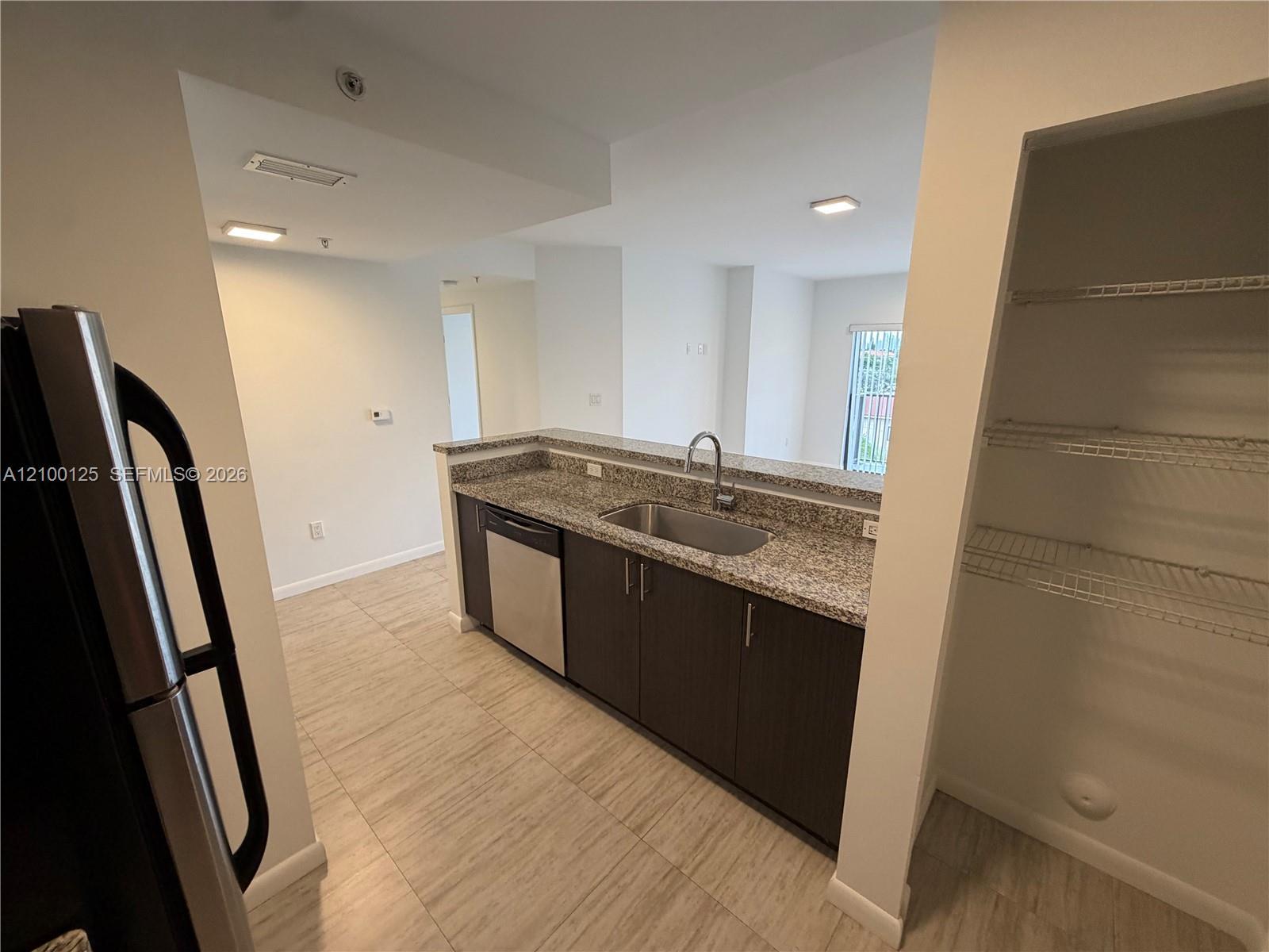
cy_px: 476
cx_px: 634
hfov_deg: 102.1
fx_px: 513
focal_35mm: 14
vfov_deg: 85.7
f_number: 2.2
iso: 320
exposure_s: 1/120
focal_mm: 2.22
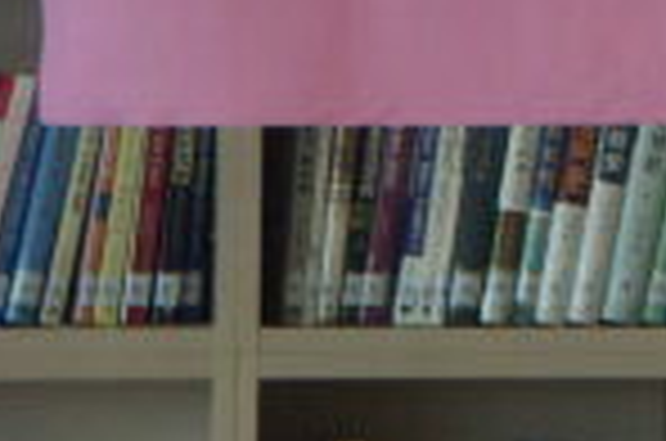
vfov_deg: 2.0
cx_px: 1413
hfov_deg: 3.0
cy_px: -342
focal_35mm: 690
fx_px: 12738
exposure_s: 1/30
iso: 200
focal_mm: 39.06
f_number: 3.2
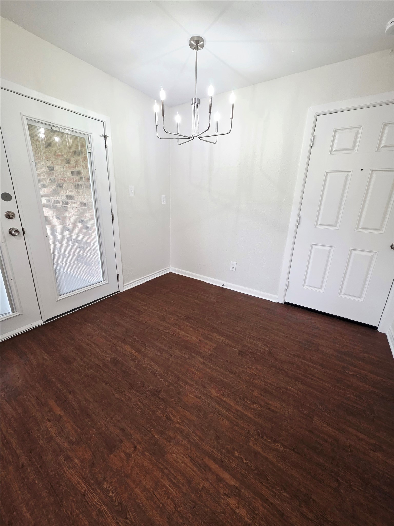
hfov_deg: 89.9
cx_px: 197
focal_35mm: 13
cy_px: 263
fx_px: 197
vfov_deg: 106.2
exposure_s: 1/120
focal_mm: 2.2
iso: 200
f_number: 1.9
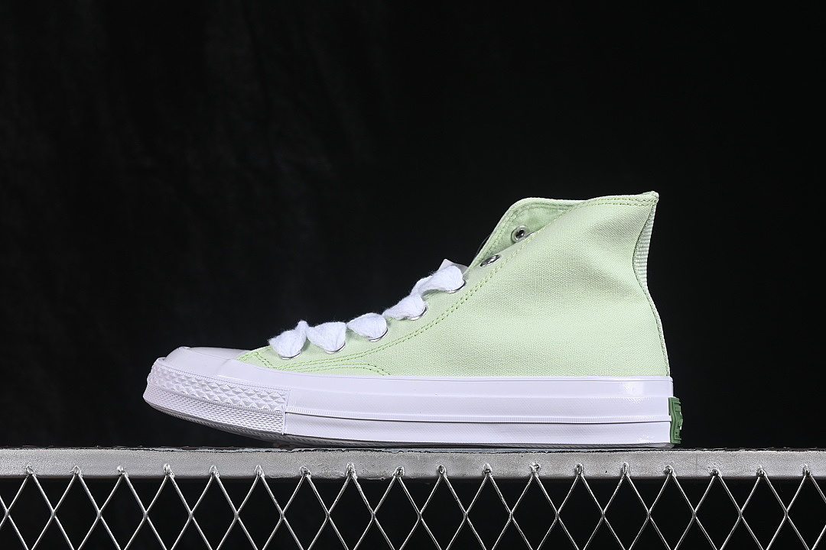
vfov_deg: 18.2
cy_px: 275
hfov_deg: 27.0
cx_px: 413
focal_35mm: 75
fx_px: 1721
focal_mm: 50
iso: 160
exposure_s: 1/80
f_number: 8
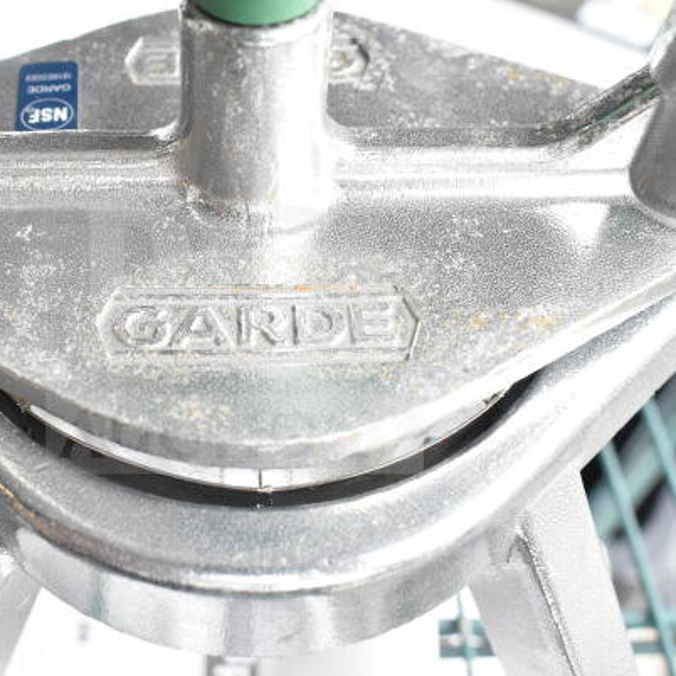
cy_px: 341
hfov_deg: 40.8
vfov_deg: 41.3
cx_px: 234
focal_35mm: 41
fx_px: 898
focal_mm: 21
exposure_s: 1/160
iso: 1600
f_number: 6.3
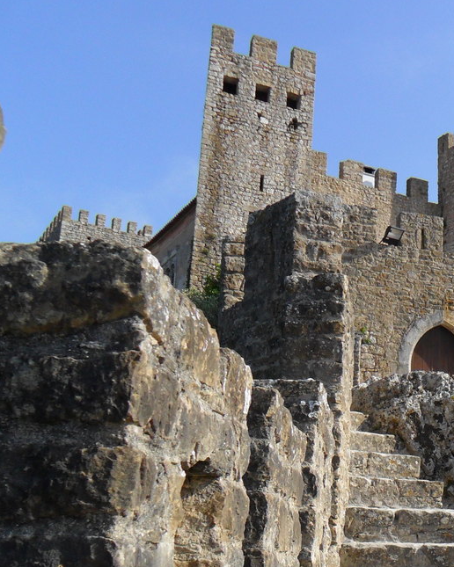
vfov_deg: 37.6
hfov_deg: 28.4
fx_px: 823
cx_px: 484
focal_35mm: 49
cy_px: 376
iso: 100
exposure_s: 1/1000
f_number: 3.5
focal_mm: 4.9
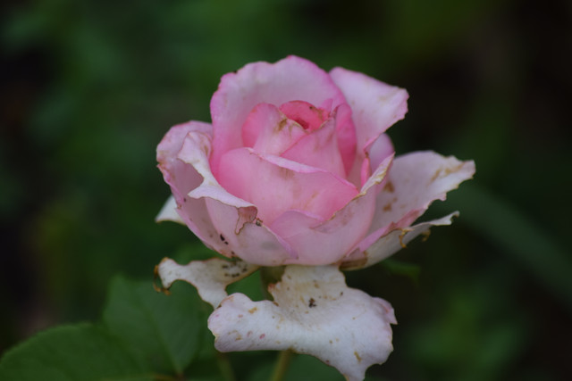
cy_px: 190
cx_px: 286
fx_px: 7151
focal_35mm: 450
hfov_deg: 4.6
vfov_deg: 3.1
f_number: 5.6
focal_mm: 300
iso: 400
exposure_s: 1/1000
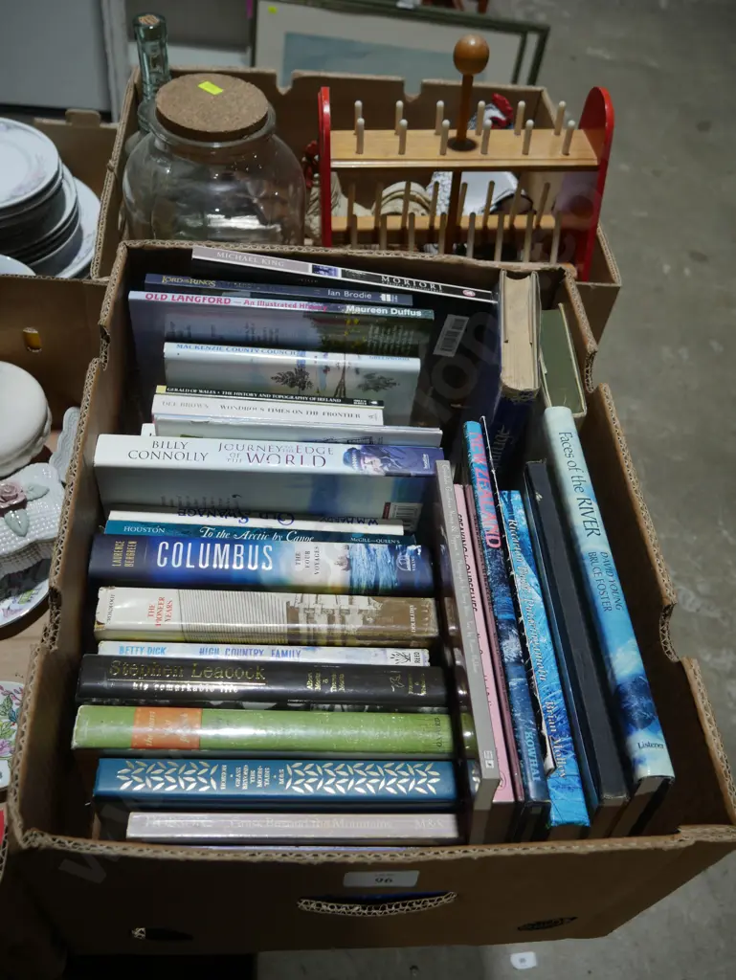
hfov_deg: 46.8
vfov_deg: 59.9
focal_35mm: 30
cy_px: 490
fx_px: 850
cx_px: 368
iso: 200
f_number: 3.6
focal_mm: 15
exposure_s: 1/125
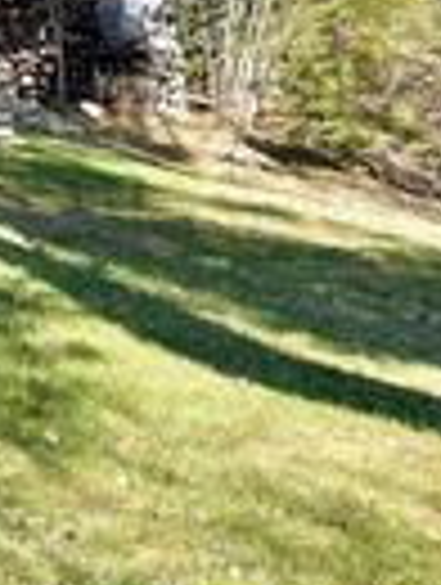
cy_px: -232
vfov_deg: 19.2
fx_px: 1558
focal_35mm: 92
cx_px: -630
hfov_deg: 12.5
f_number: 1.78
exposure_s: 1/3021
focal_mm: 6.76
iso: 100
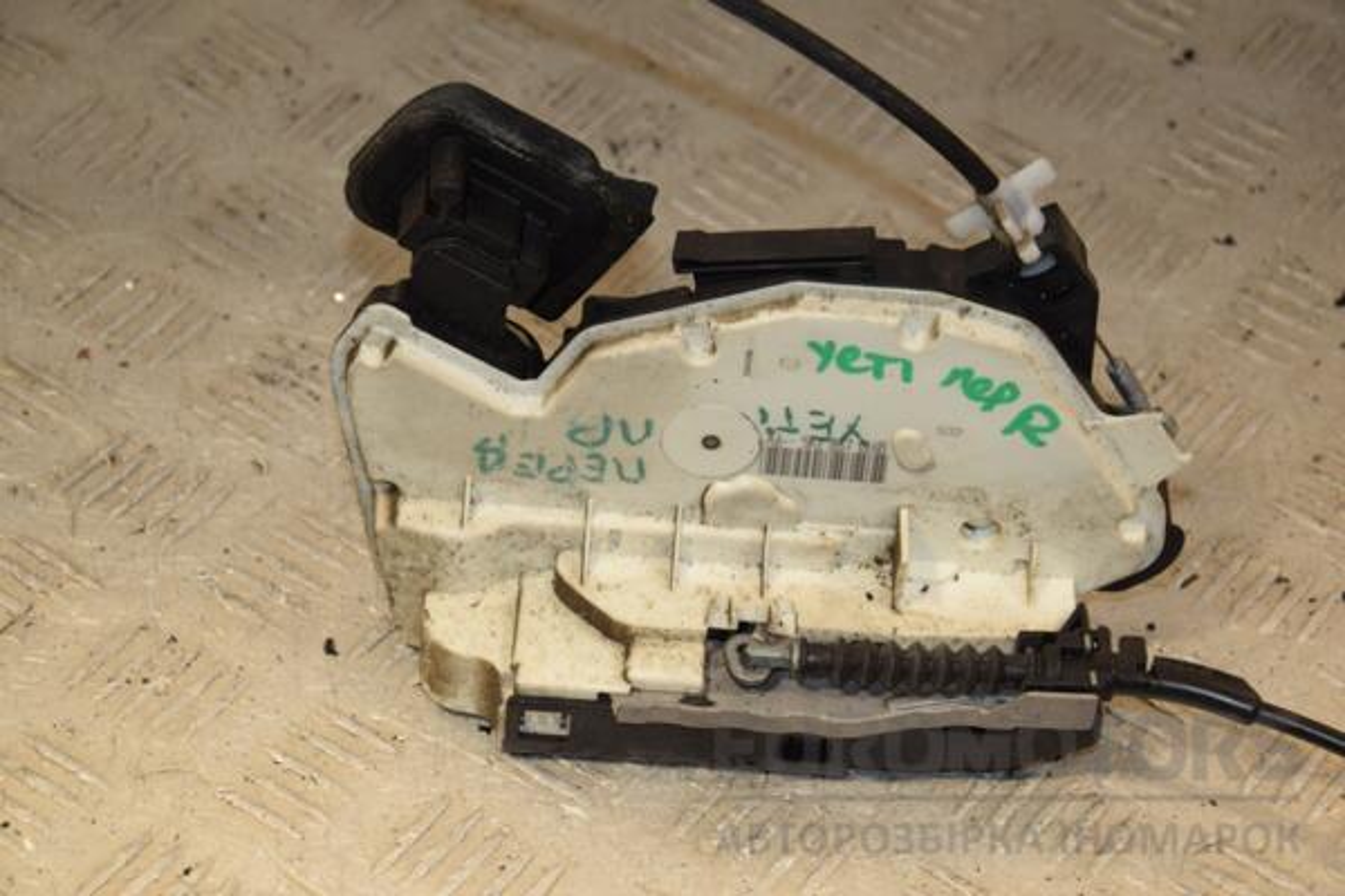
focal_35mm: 105
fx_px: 3923
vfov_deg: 13.0
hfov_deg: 19.5
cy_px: 448
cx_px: 672
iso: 800
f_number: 7.1
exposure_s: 1/200
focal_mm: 70
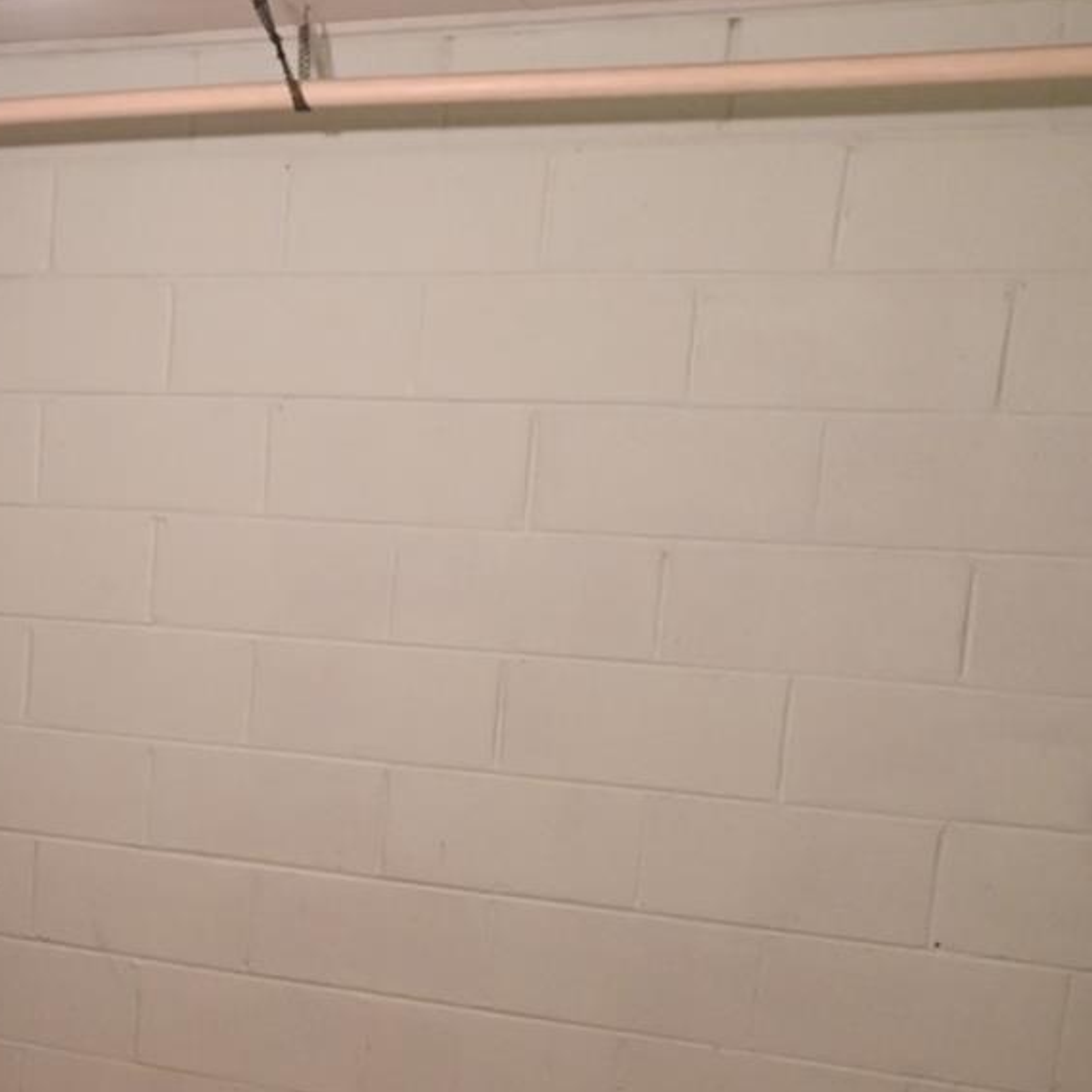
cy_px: 749
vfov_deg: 30.0
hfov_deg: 25.9
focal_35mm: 57
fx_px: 2017
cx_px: -333
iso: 2500
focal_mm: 18.5
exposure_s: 1/125
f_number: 4
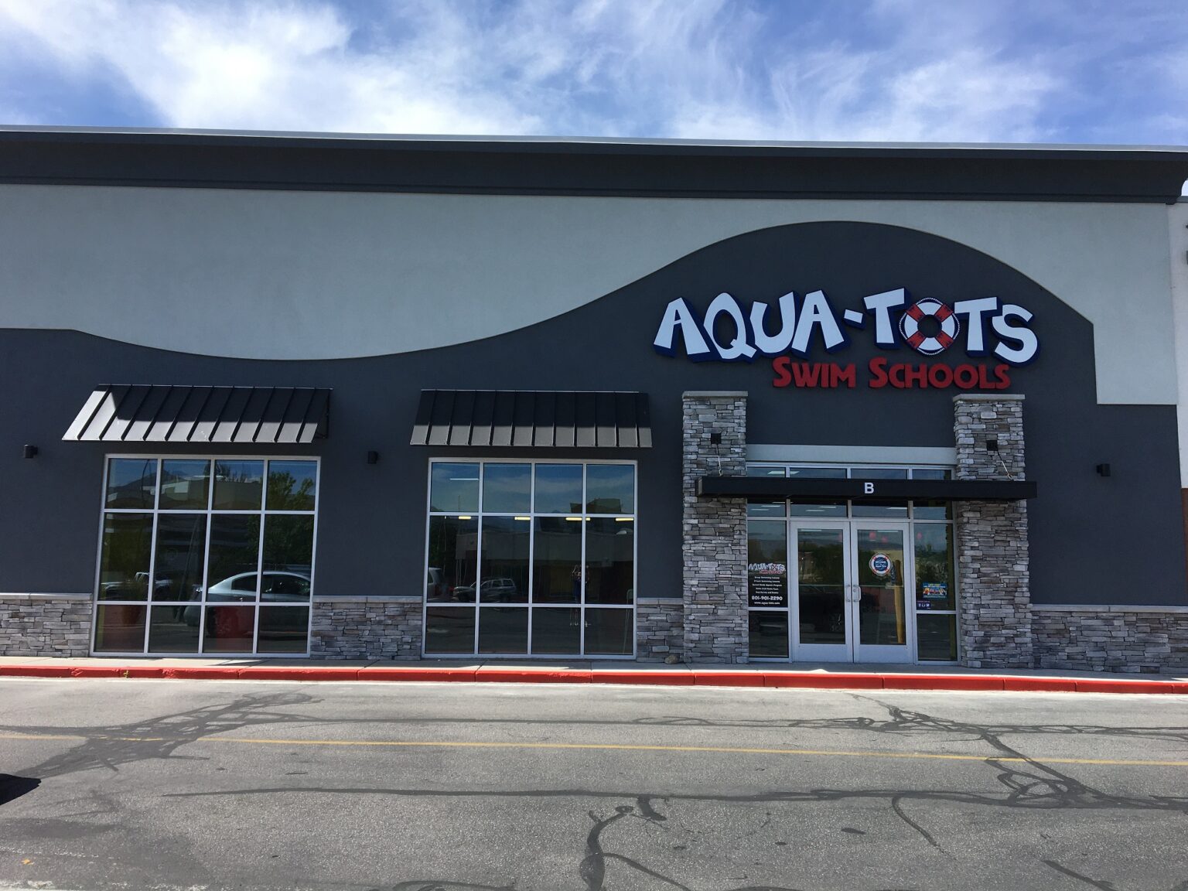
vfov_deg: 48.2
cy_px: 446
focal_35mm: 29
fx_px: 995
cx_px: 594
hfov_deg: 61.7
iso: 25
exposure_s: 1/1221
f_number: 2.2
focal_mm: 4.15
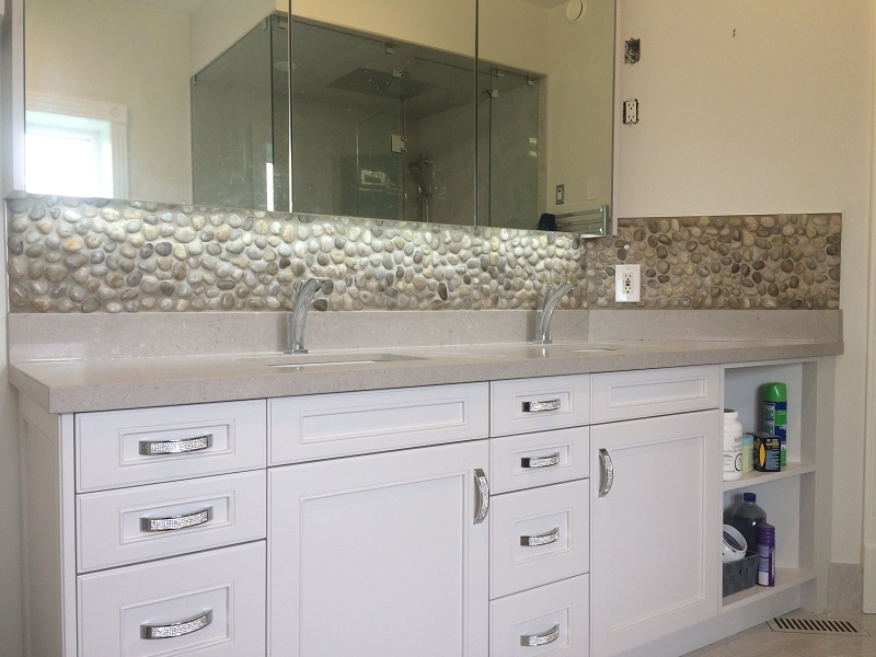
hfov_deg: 61.7
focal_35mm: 29
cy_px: 328
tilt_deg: -2.8
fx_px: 734
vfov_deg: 48.2
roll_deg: +1.6
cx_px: 438
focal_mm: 4.15
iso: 50
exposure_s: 1/60
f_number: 2.2
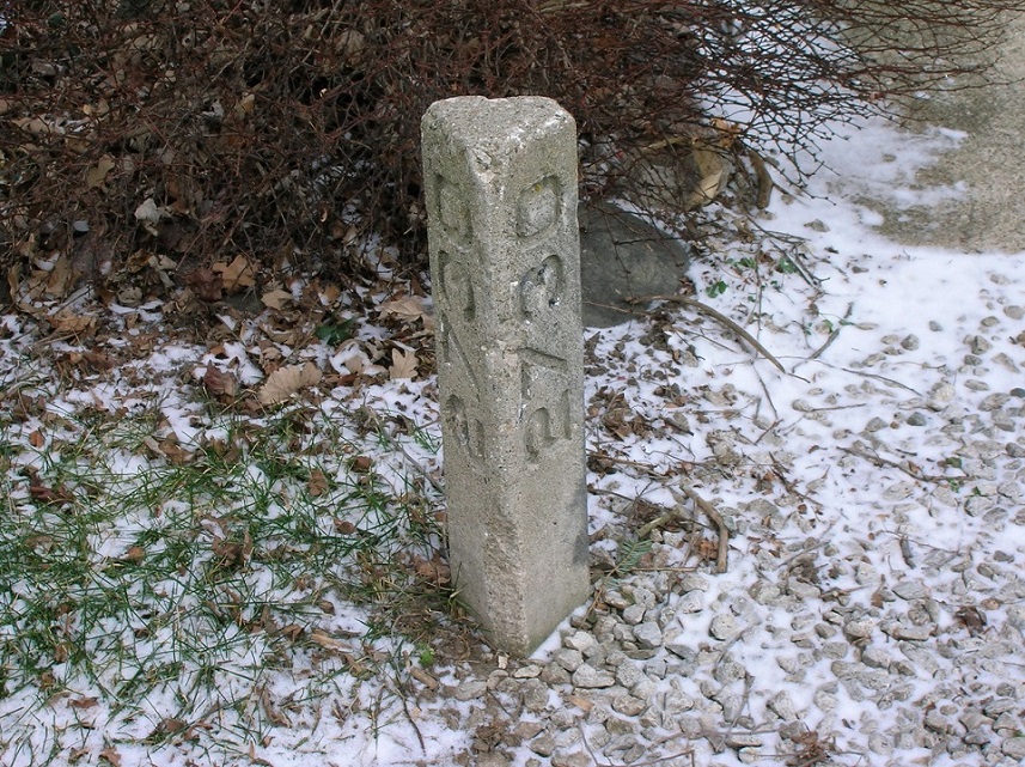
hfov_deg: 26.4
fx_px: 2189
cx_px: 512
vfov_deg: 19.9
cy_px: 384
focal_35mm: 74
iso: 50
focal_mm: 12.3
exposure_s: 1/22.1
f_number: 6.7
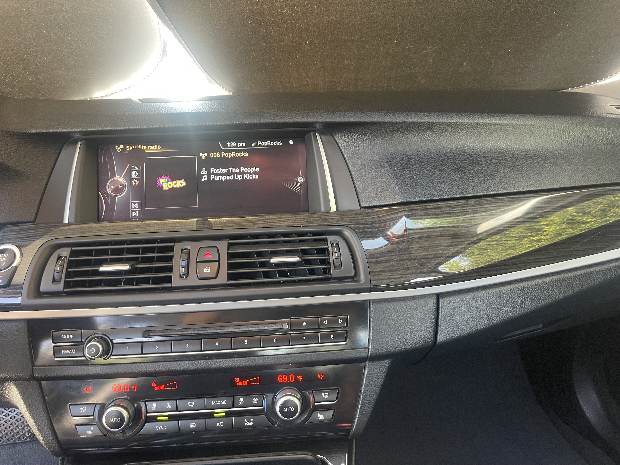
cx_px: 310
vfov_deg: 54.9
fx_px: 448
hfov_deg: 69.4
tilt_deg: -18.1
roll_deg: +2.3
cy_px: 232
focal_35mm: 25
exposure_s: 1/47
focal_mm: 5.1
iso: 160
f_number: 1.6
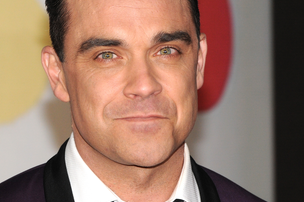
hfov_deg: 3.7
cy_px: 79
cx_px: 84
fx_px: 4749
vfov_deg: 2.4
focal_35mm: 563
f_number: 5.6
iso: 400
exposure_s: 1/200
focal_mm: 200
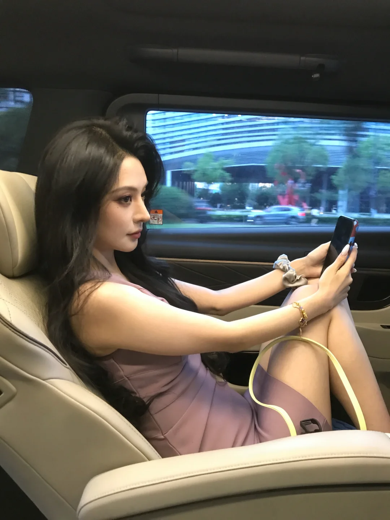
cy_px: 260
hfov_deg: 49.7
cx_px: 195
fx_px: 421
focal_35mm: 28
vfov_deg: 63.4
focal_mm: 3.99
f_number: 1.8
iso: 100
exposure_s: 1/6
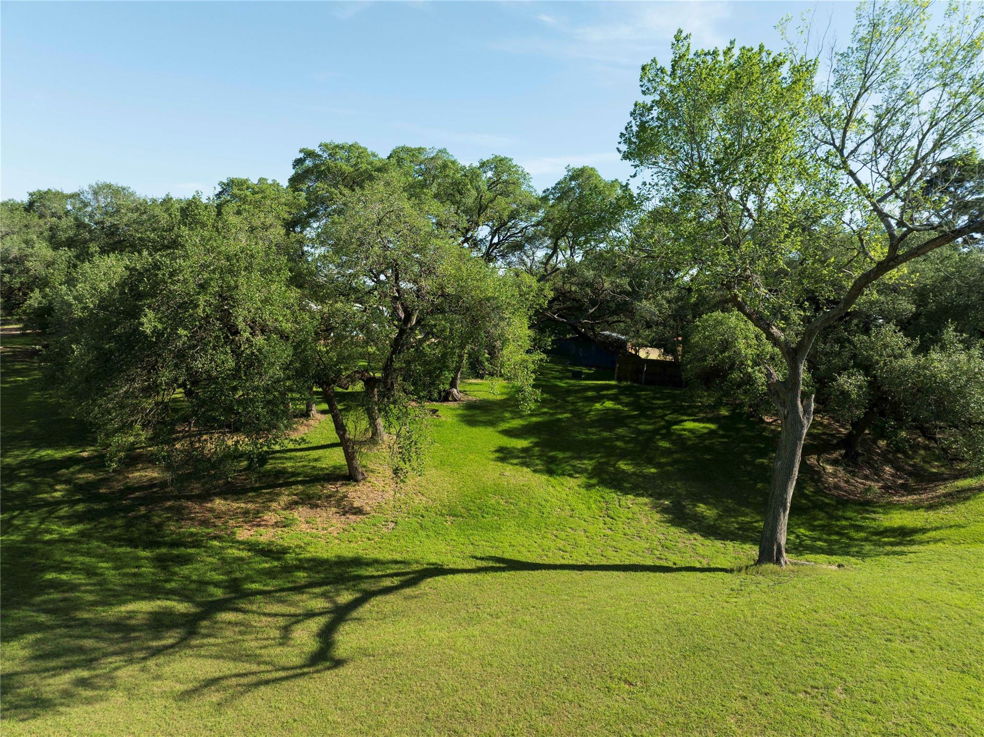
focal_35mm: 24
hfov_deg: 71.6
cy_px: 368
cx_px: 492
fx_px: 682
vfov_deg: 56.8
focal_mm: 12.29
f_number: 2.8
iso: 100
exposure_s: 1/1000
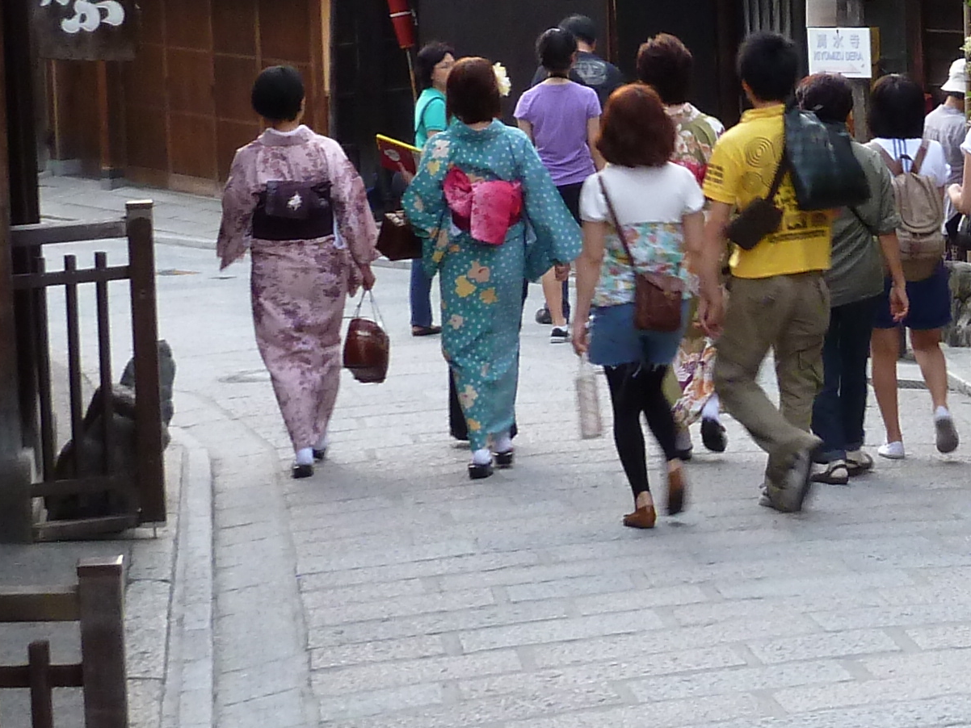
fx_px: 4854
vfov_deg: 8.6
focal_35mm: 173
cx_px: 1271
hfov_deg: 11.1
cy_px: 107
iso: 160
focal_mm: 8.5
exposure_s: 1/30
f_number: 3.8
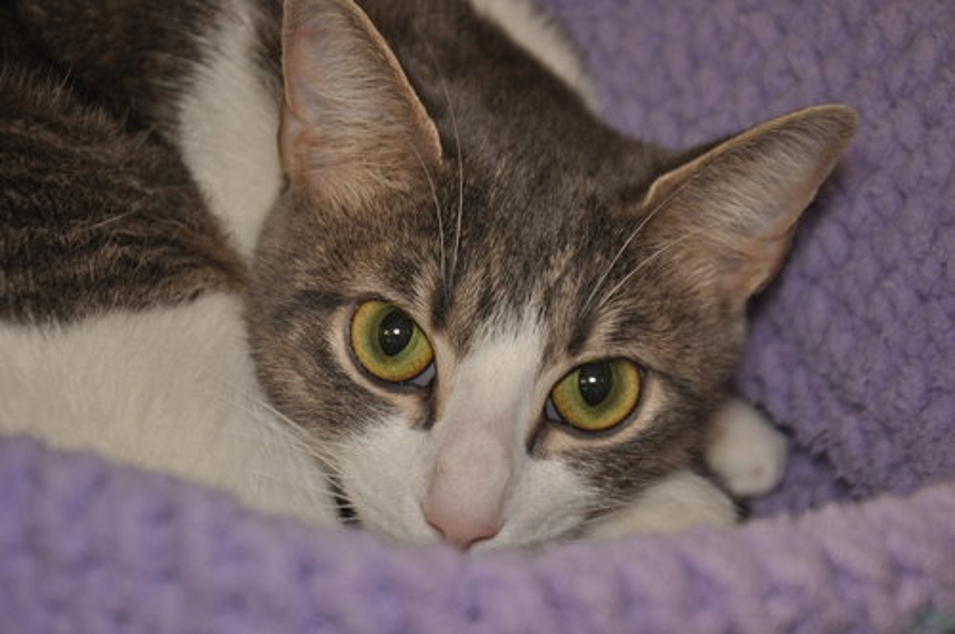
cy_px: 317
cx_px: 478
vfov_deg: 12.1
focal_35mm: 112
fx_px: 2980
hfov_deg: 18.2
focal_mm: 75
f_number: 5.3
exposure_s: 1/30
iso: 400
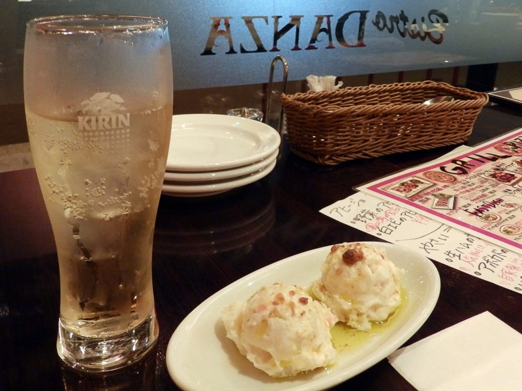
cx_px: 261
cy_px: 196
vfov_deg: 44.2
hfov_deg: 56.8
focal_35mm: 32
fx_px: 483
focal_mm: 5.7
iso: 800
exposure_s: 1/20
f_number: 3.7
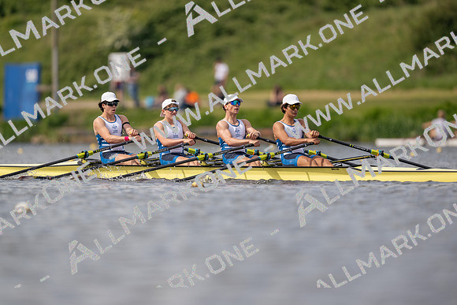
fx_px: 7618
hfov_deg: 3.4
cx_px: 228
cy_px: 152
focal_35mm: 600
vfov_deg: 2.3
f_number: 4
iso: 280
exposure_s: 1/2500
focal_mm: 600
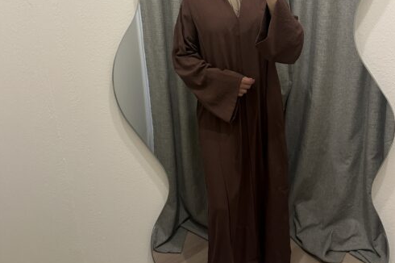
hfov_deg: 55.8
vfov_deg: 38.2
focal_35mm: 34
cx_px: 199
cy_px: 79
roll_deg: +3.4
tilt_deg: -17.8
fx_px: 373
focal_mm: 6.86
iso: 400
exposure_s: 1/60
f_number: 1.78
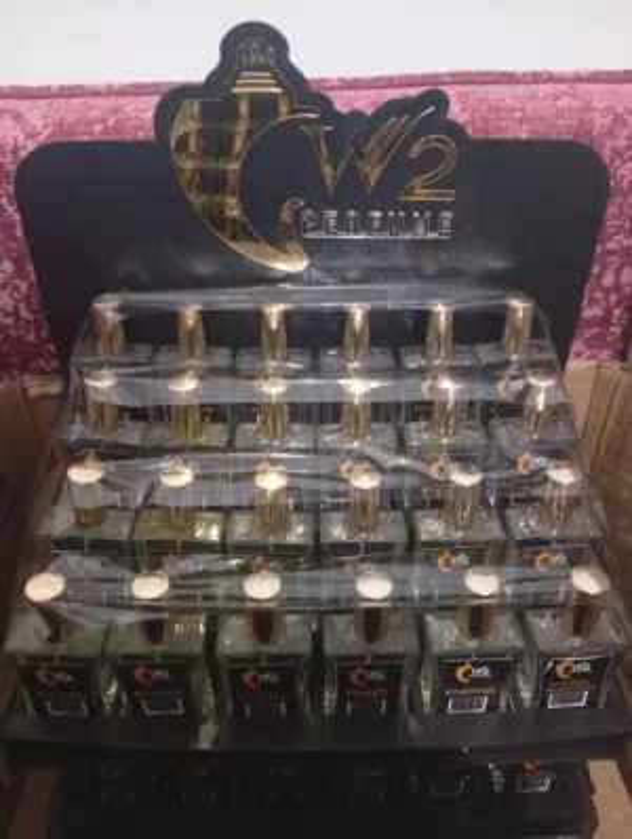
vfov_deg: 65.2
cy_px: 420
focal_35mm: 27
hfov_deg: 51.5
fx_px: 655
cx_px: 316
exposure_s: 1/16.7
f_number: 1.8
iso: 2830
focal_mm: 3.98
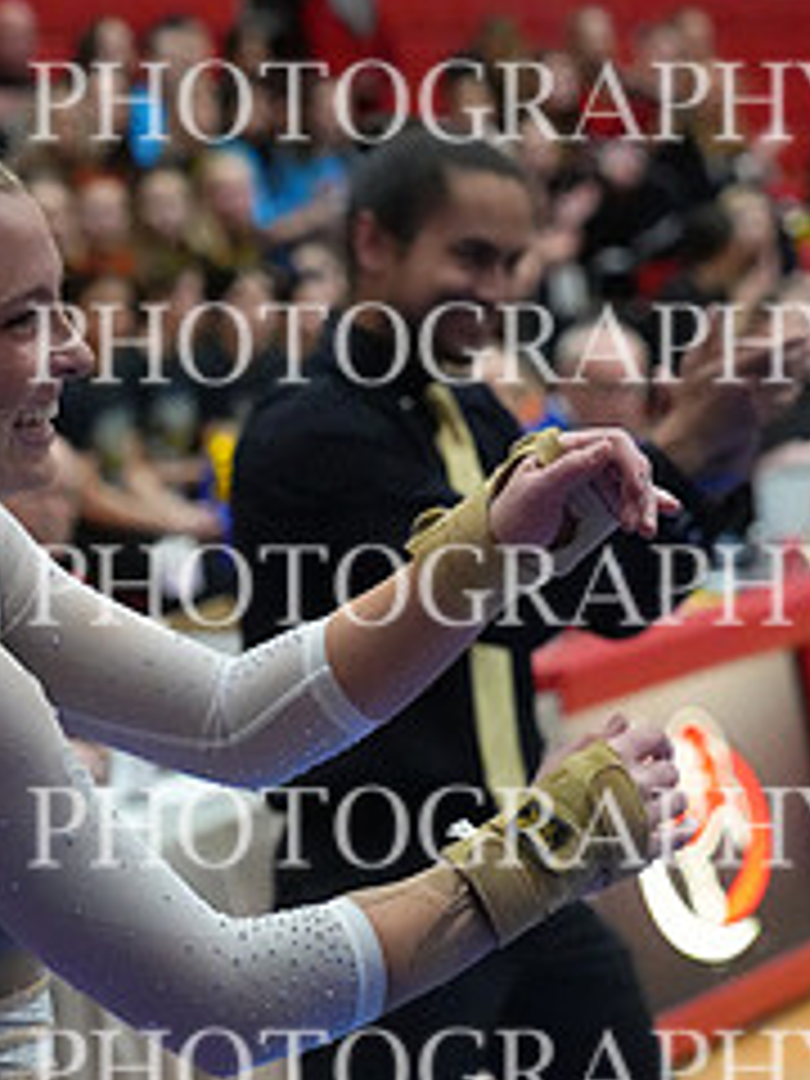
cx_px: -2
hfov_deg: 9.0
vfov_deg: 12.1
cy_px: 706
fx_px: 5086
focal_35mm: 163
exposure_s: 1/1250
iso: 16000
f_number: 4
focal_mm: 70
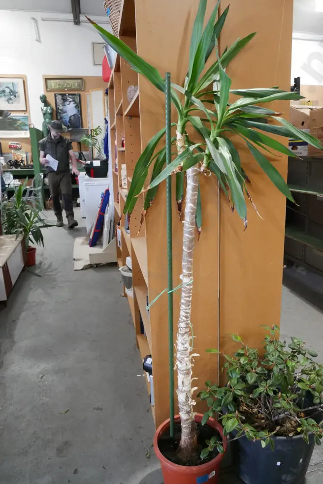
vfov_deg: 69.4
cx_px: 189
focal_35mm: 26
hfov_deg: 49.3
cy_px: 237
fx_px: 350
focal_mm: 12
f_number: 5
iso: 3200
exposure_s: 1/250
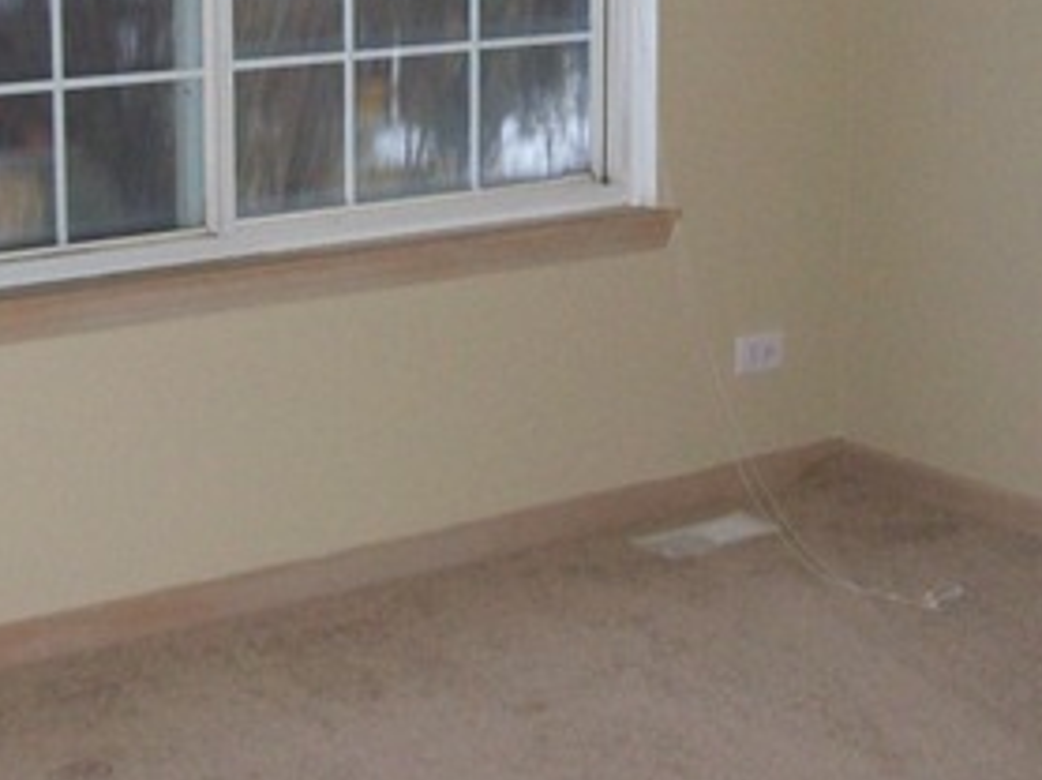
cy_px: 158
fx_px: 2496
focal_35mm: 83
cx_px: 502
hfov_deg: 23.6
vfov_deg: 17.6
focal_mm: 6
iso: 200
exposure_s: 1/64
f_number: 2.7
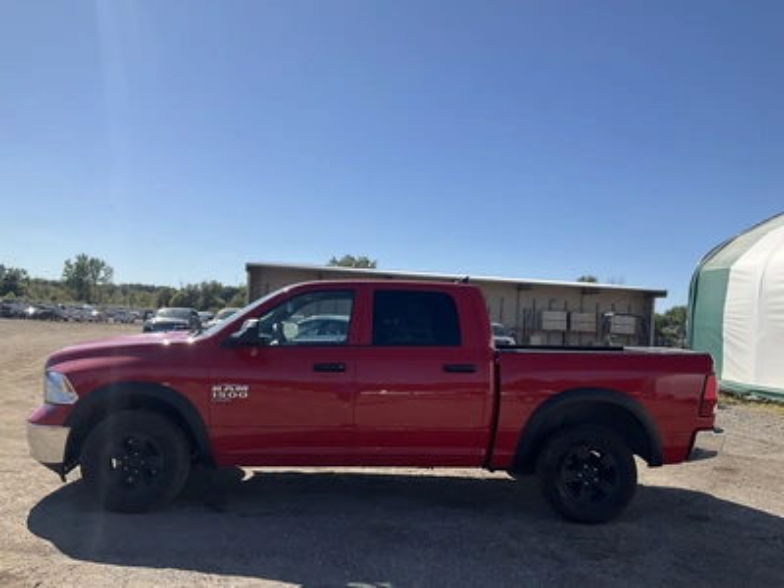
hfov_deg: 61.7
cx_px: 392
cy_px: 294
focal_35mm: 29
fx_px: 657
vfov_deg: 48.2
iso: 25
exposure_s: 1/2427
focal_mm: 3
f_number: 1.8
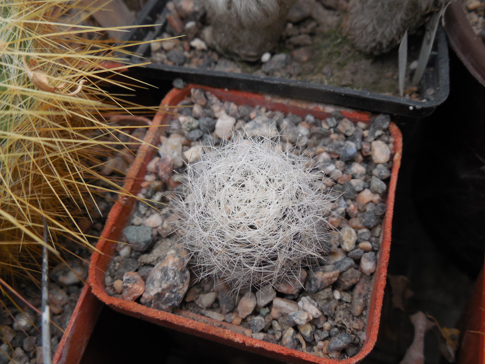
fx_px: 434
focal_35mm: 31
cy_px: 182
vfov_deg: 45.4
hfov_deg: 58.4
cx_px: 242
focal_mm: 5.6
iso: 180
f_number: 3.6
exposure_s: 1/30
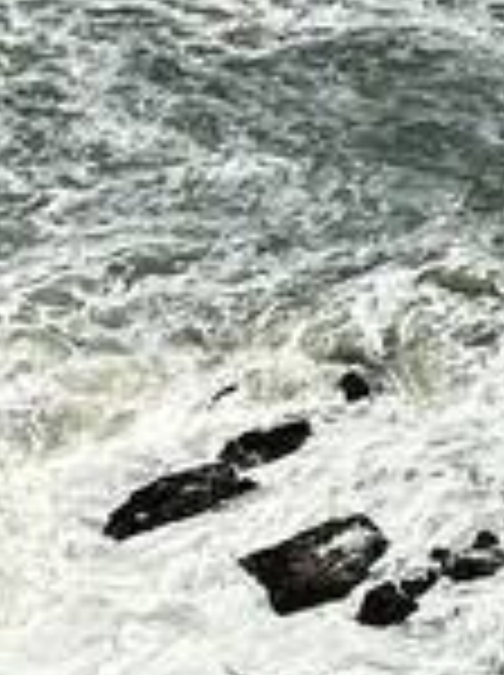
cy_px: -616
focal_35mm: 101
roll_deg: -1.9
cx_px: 842
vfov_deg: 15.9
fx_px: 1966
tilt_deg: -2.3
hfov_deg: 13.4
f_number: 2.2
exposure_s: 1/5051
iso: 50
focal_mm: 2.22
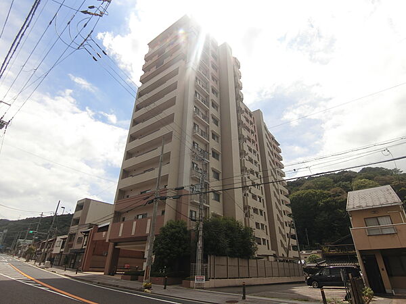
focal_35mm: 19
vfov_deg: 68.7
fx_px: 223
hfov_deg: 84.7
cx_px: 203
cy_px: 152
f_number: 6.9
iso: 80
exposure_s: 1/400
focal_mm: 4.06
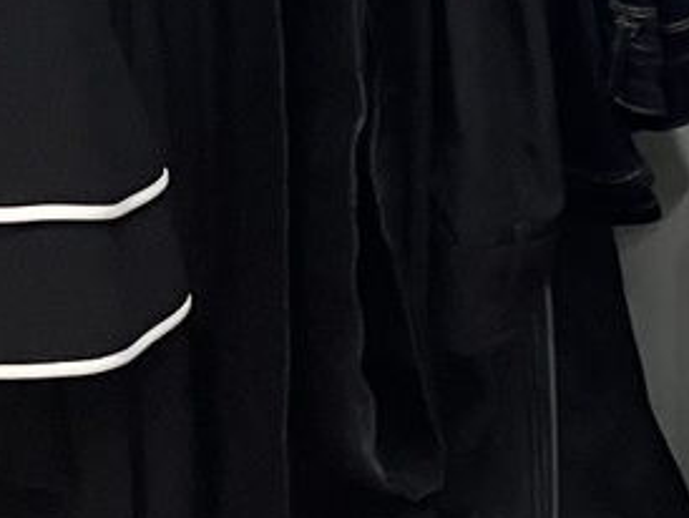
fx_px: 2928
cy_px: -385
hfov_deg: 11.9
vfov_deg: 9.6
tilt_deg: +0.0
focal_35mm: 147
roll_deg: +0.2
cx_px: 1396
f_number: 1.8
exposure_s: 1/60
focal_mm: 3.99
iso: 100
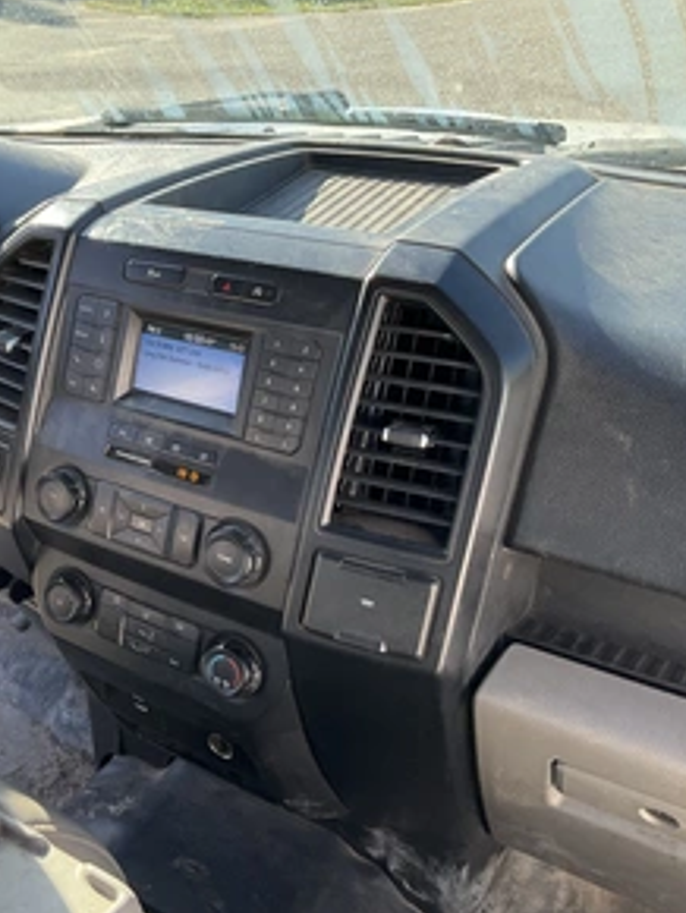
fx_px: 1055
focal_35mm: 40
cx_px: 66
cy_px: 447
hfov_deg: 34.0
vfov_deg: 46.8
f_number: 1.8
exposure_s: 1/151
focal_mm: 3
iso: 20
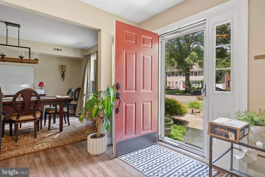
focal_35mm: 19
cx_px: 132
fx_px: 140
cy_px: 88
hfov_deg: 86.9
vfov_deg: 64.6
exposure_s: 1/20
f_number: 6.3
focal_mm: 19
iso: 2500
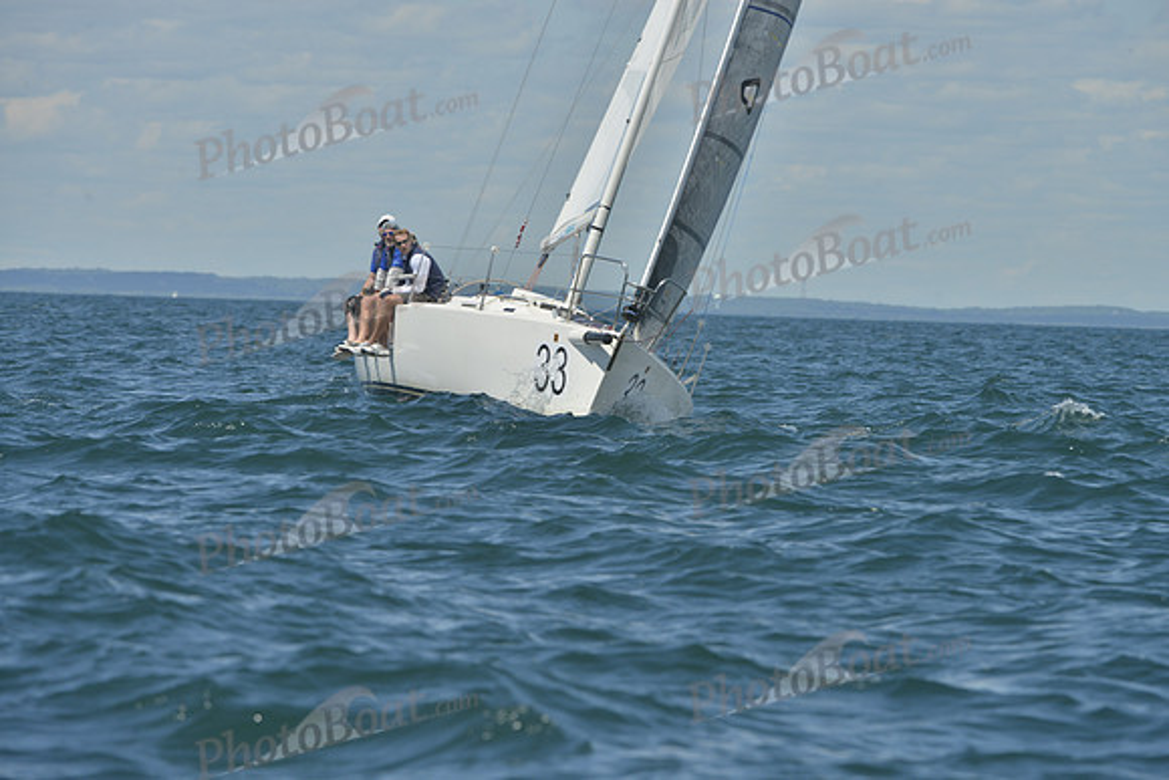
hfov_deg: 6.9
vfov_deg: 4.6
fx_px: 9743
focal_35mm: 300
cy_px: 390
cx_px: 584
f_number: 10
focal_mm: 300
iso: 280
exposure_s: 1/800
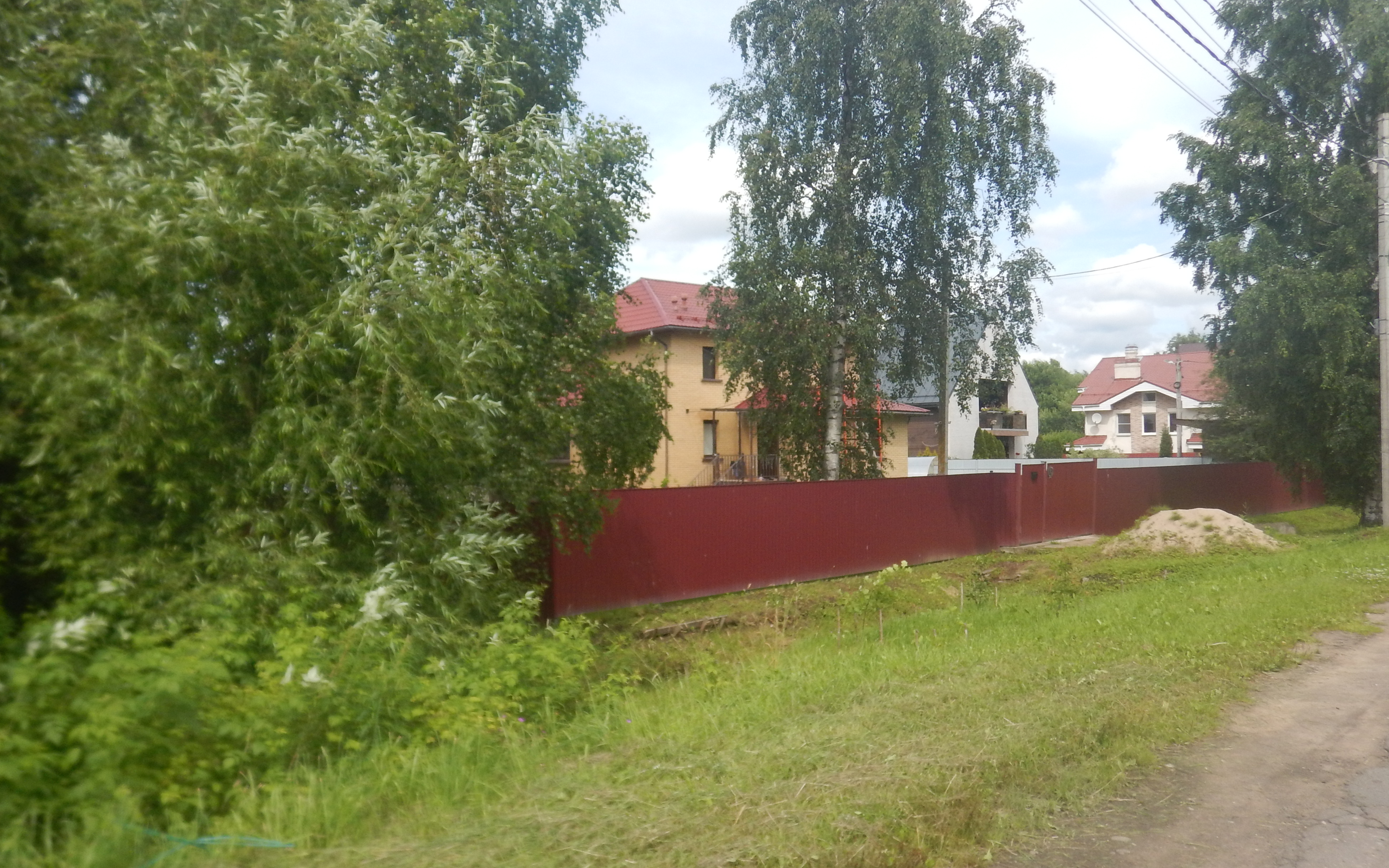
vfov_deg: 41.8
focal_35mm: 30
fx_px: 1136
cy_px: 438
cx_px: 609
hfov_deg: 62.7
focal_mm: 4.3
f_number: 2.8
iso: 125
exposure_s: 1/1000
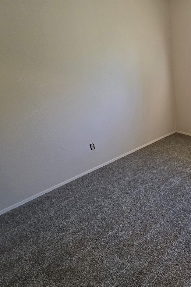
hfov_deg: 46.2
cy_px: 122
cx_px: 191
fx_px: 183
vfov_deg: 75.6
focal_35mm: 23
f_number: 1.9
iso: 400
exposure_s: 1/240
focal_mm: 2.2
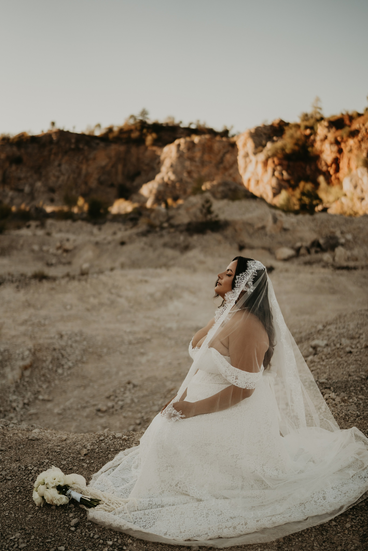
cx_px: 184
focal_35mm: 35
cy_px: 276
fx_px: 537
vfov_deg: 54.4
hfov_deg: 37.9
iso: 125
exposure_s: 1/2500
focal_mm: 35
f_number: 1.4
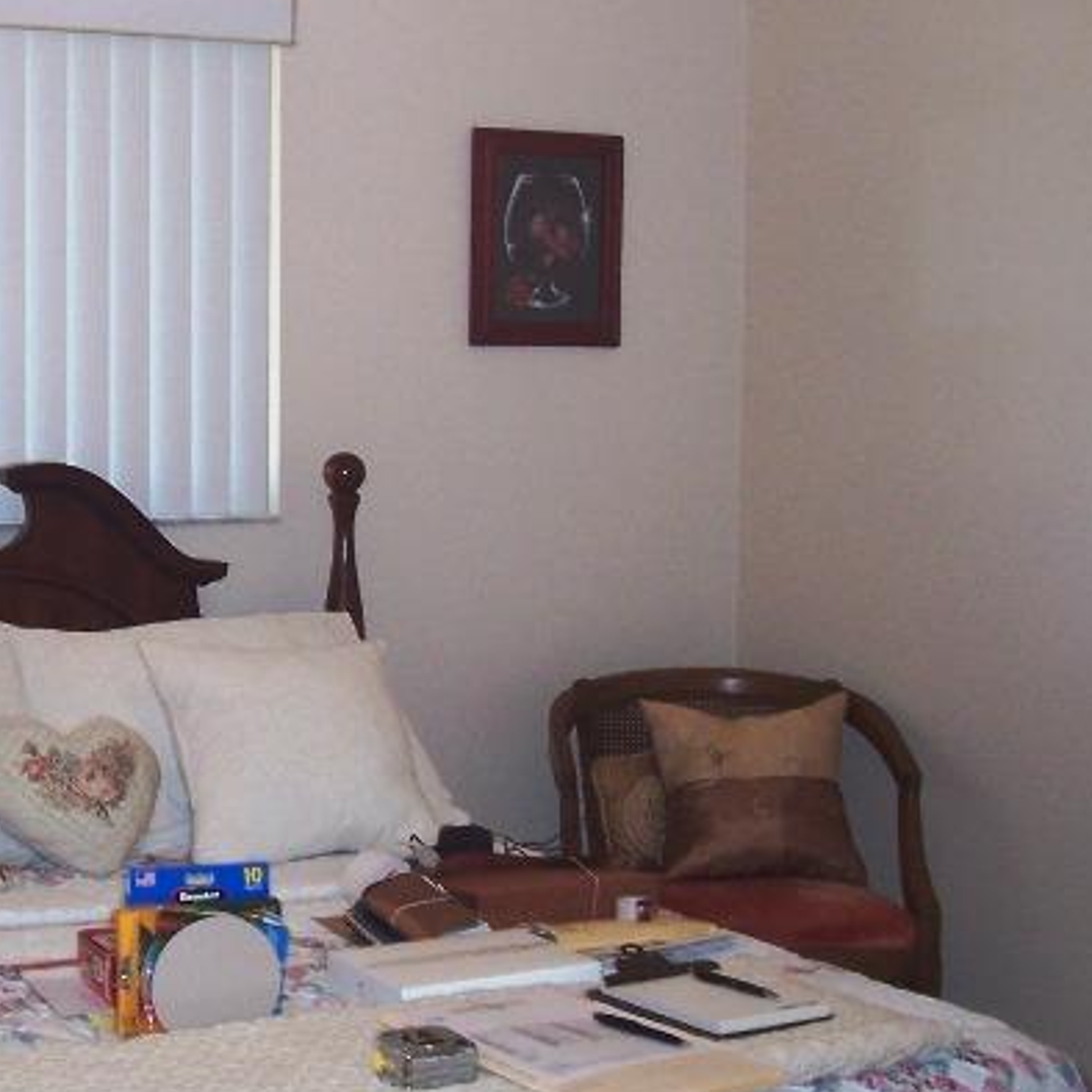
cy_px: 565
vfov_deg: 28.2
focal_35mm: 61
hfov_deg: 27.4
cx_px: 177
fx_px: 2177
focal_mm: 5.6
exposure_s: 1/60
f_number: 2.7
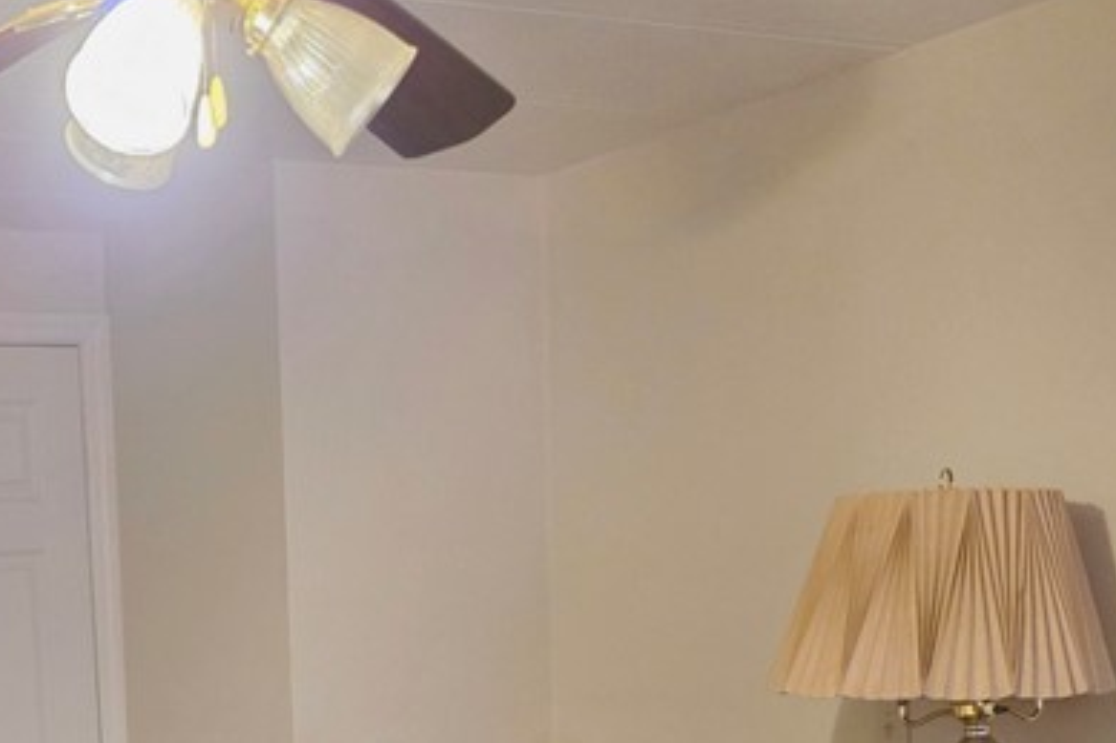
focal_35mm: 63
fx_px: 1952
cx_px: 55
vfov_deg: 20.0
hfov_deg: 30.1
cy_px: 935
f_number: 1.7
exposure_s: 1/120
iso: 1250
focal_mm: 6.3
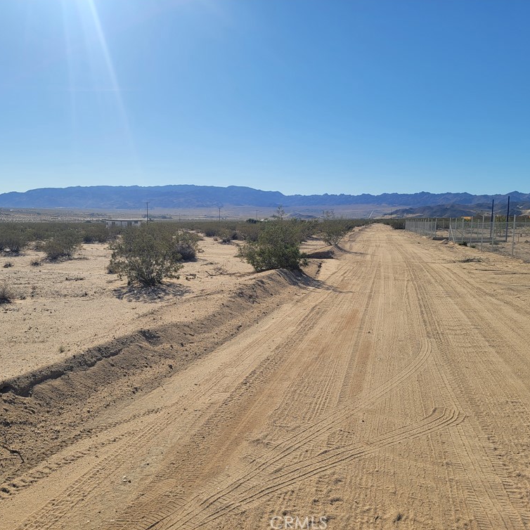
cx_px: 240
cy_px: 263
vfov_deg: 54.0
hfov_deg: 54.0
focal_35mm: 30
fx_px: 520
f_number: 1.8
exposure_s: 1/1936
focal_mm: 7
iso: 20
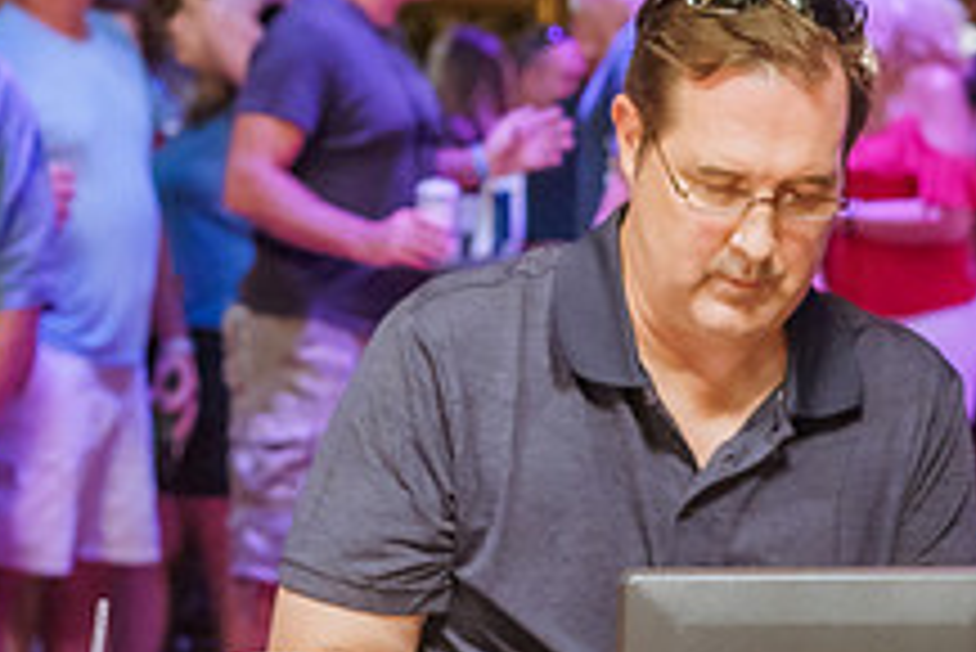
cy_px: 154
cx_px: 562
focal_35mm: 175
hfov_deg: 11.7
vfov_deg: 7.8
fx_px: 4747
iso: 2000
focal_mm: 55
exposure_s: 1/60
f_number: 4
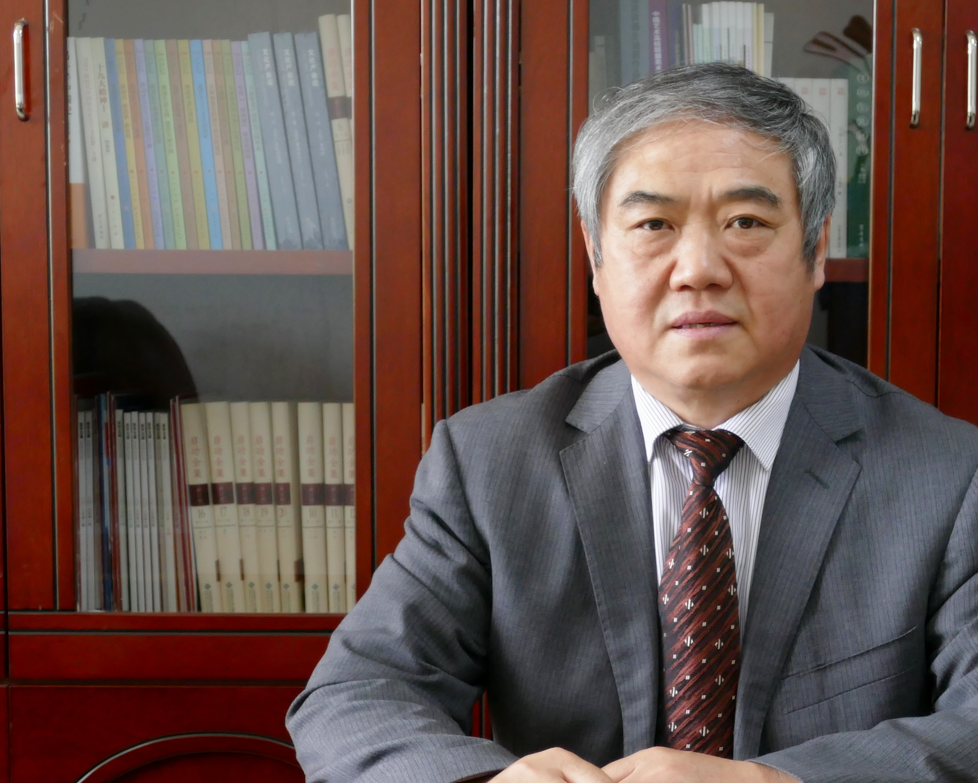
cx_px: 679
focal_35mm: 71
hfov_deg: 26.6
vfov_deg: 21.5
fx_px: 2055
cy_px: 453
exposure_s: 1/80
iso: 400
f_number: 3.2
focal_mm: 15.76
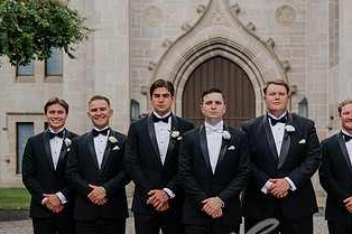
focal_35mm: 85
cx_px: 214
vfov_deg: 16.0
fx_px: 831
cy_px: 155
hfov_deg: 23.9
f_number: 2.8
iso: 64
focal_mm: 46
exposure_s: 1/250
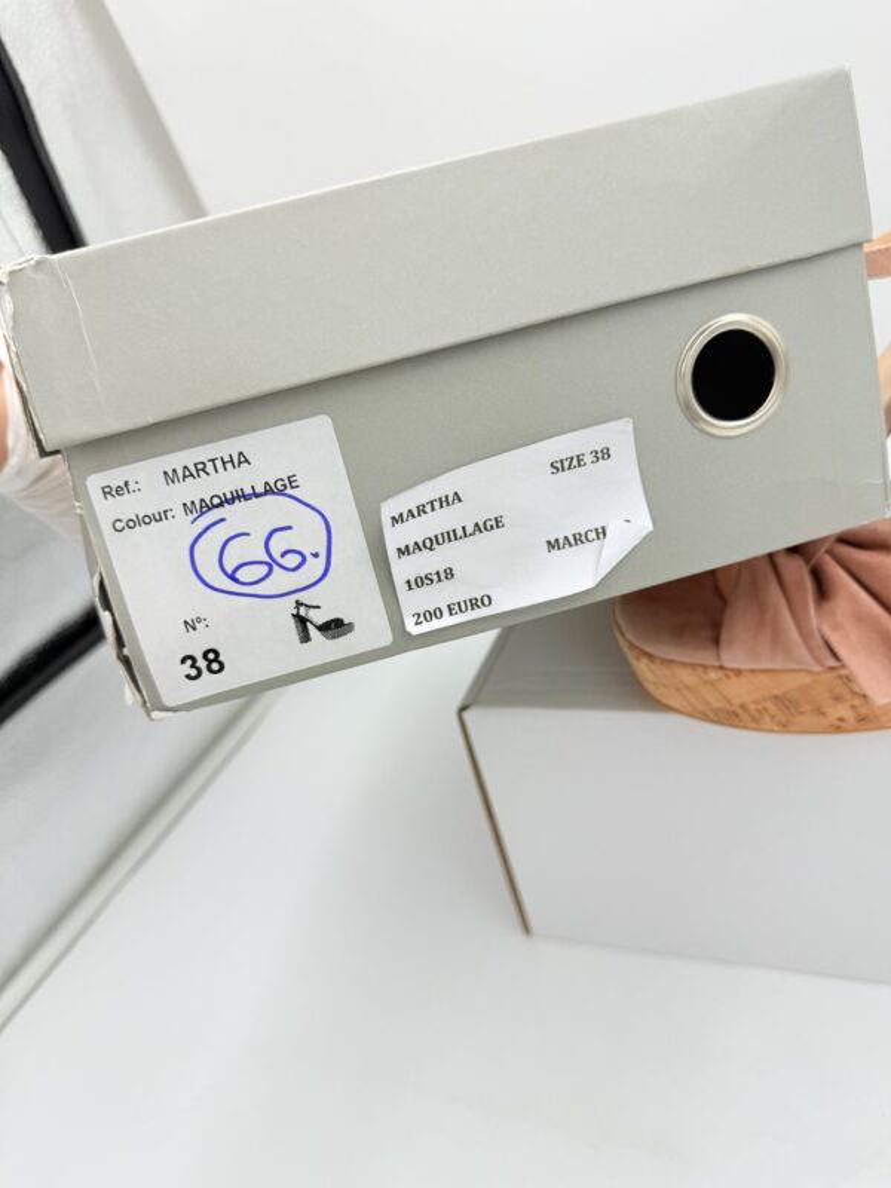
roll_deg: +17.7
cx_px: 446
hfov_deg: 56.8
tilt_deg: -28.6
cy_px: 594
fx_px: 824
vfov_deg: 71.6
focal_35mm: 24
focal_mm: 6.76
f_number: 1.78
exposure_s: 1/1046
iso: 80
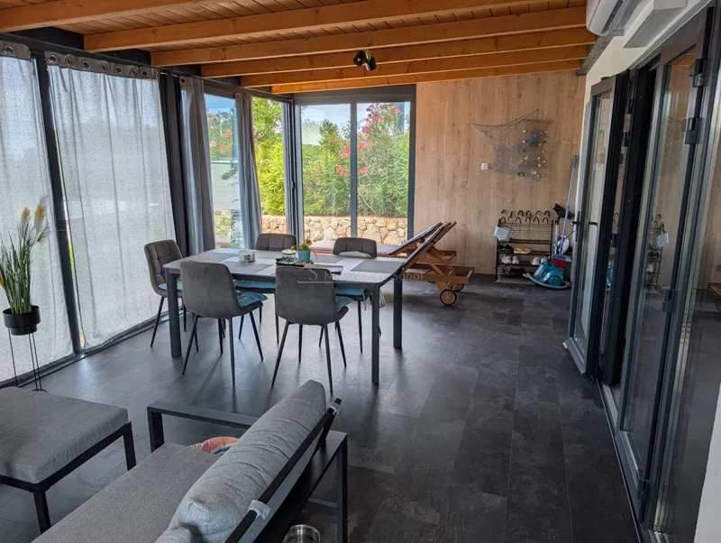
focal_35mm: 24
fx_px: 500
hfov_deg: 71.5
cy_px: 272
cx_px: 360
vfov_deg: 56.9
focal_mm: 6.9
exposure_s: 1/1011
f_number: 1.68
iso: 21
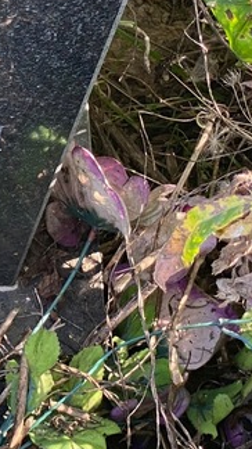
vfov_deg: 15.3
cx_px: -256
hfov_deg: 8.2
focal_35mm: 140
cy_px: 90
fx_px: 1665
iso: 50
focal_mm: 6
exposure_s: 1/122
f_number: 2
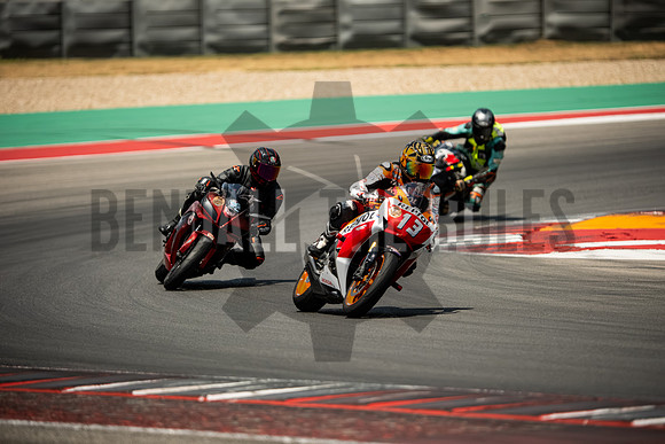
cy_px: 222
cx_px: 332
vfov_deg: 4.6
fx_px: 5543
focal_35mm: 300
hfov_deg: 6.9
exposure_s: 1/2000
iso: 1600
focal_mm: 200
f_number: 2
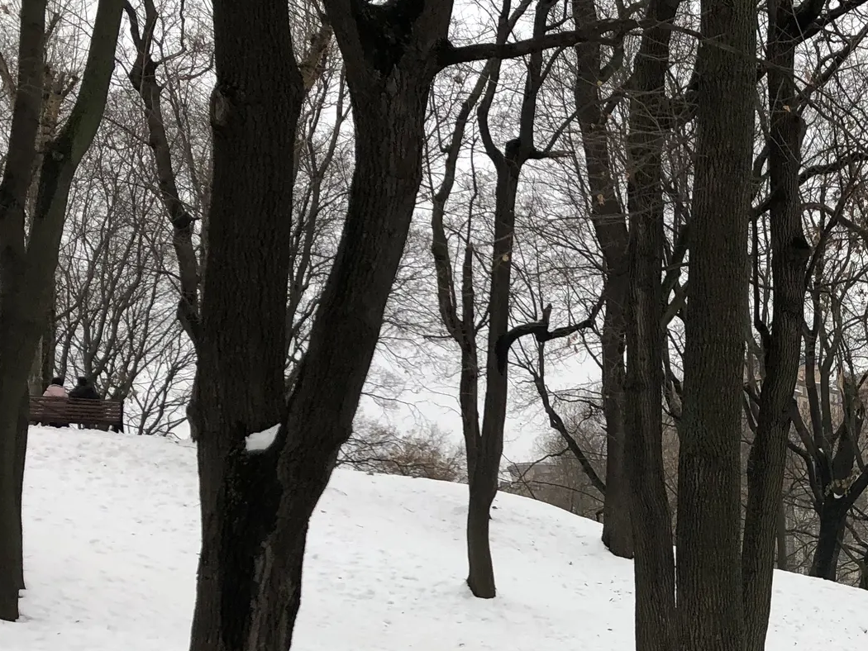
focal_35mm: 64
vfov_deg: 21.9
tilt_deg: -0.8
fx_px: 1605
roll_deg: +2.1
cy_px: 683
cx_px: 827
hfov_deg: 28.7
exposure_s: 1/358
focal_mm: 4
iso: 20
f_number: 1.8
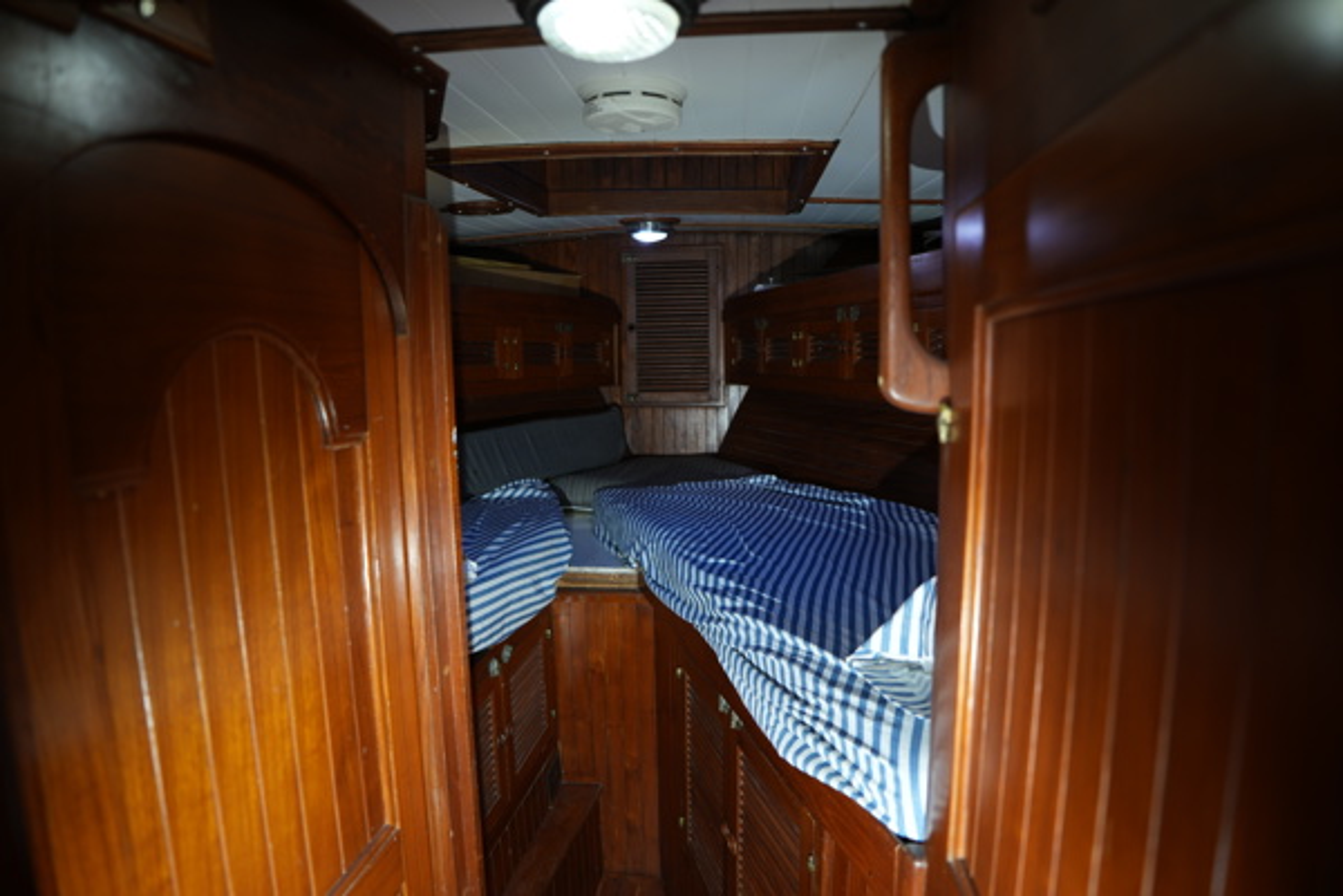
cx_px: 672
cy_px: 448
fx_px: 671
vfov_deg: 67.4
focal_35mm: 18
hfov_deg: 90.0
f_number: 1.4
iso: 160
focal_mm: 12
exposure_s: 1/30
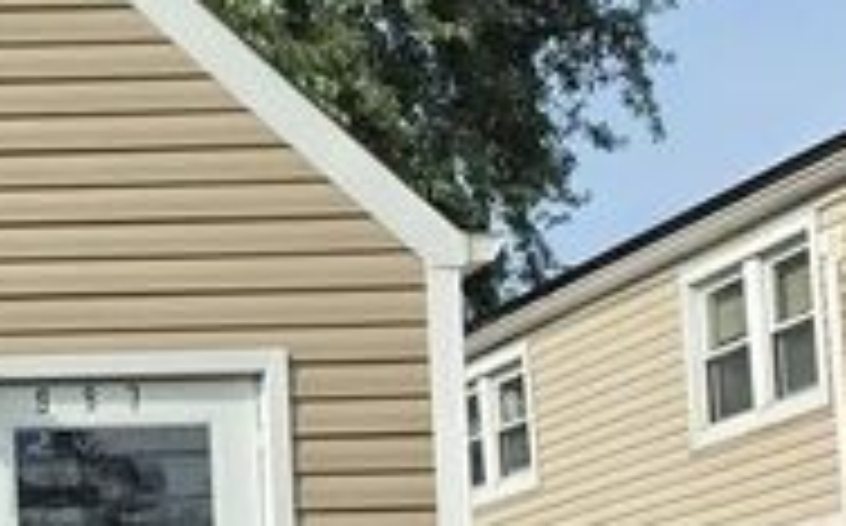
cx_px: -680
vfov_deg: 9.7
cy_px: 620
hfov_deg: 14.0
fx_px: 3063
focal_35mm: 133
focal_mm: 6.5
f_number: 1.4
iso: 64
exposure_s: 1/5605
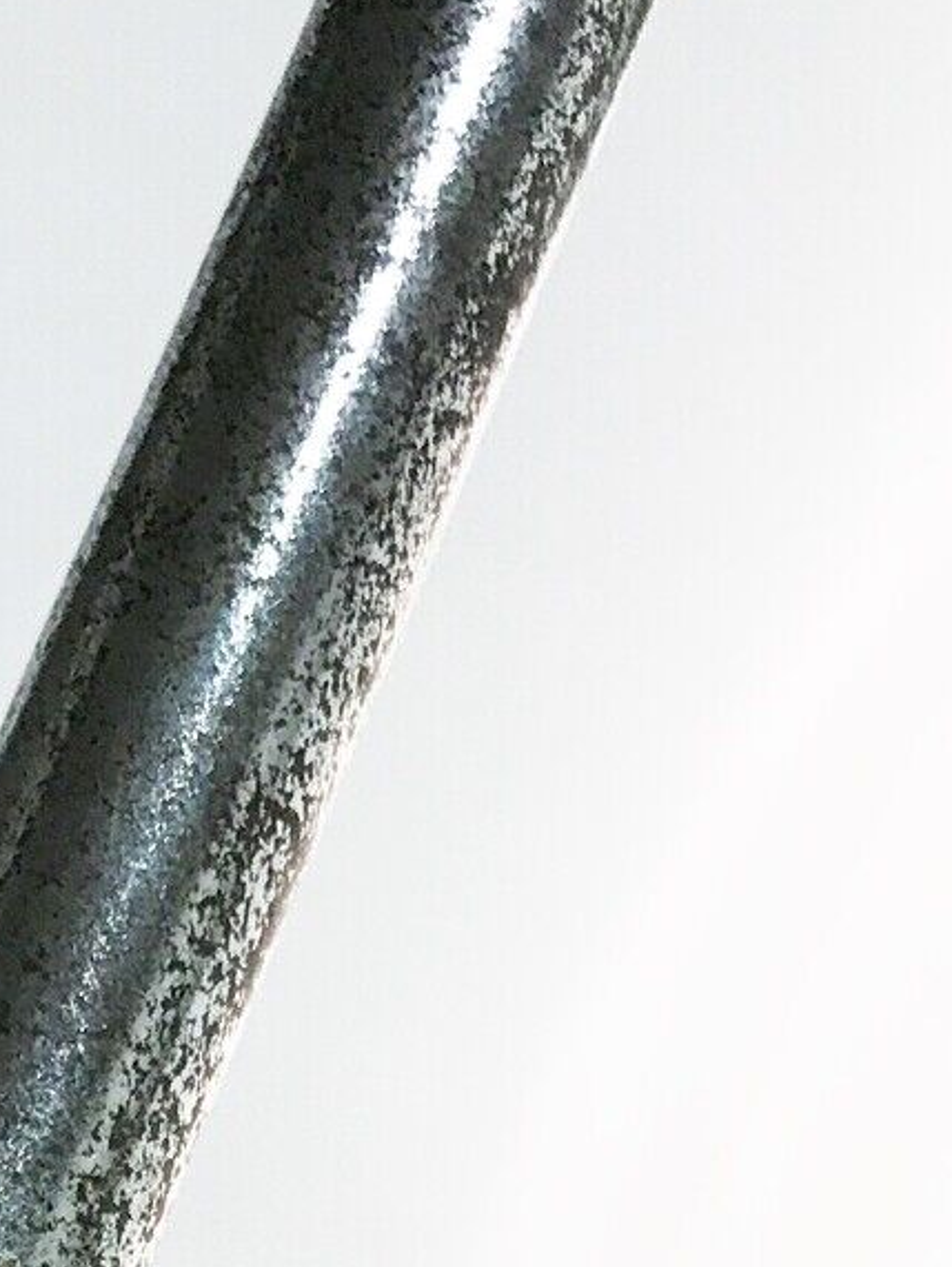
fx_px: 3590
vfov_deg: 17.8
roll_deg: +0.5
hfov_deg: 14.9
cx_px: 31
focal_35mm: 98
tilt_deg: -7.5
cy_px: 1942
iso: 25
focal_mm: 3.99
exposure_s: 1/33
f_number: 1.8
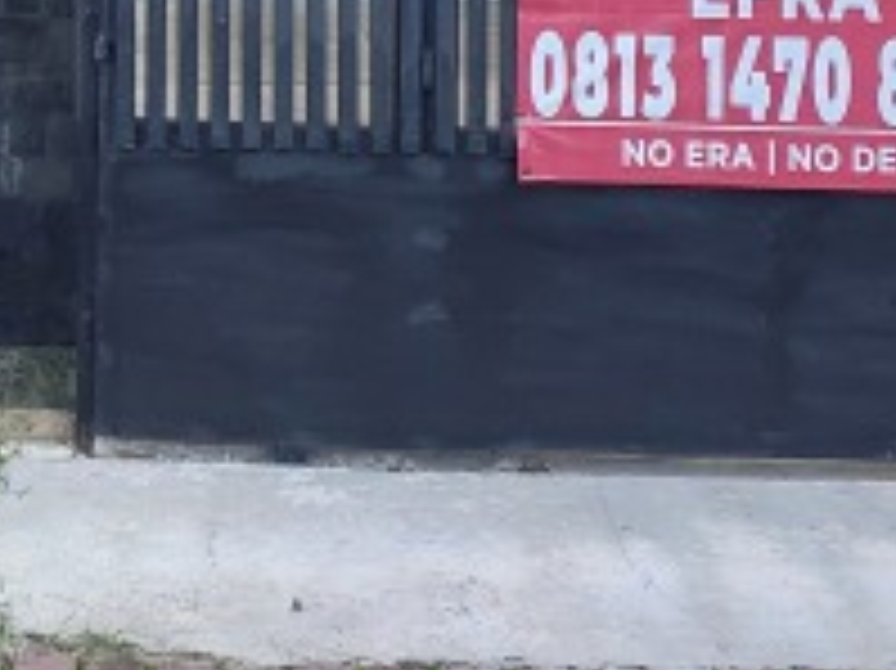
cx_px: 115
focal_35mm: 71
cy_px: -315
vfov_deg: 18.5
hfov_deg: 26.6
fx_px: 1837
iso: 200
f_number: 1.8
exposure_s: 1/50
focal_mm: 5.06
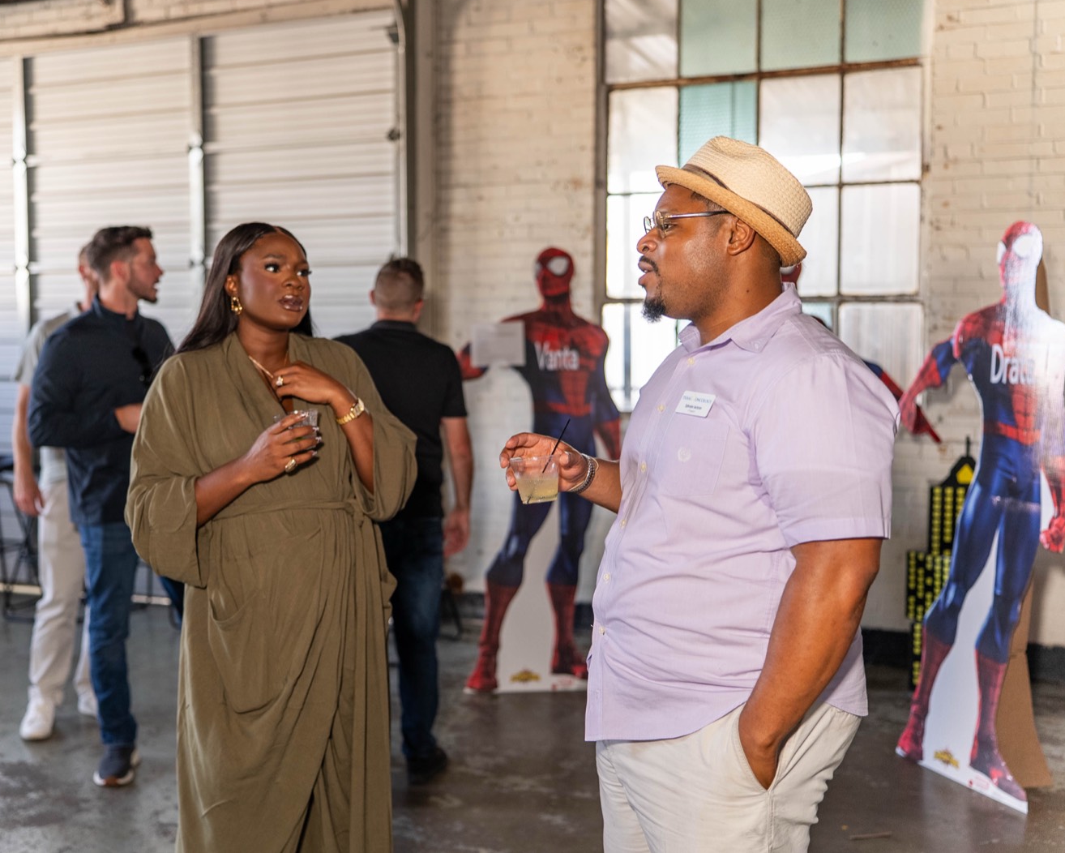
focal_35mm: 40
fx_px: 1261
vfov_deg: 37.4
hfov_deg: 45.5
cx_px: 428
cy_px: 421
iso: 250
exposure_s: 1/125
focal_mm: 35
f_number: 2
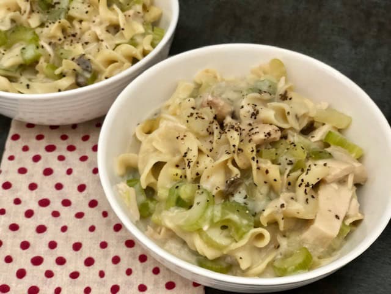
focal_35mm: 52
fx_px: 587
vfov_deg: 28.0
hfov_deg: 36.8
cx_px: 196
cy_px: 147
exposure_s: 1/9
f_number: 2.4
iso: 160
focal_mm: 6
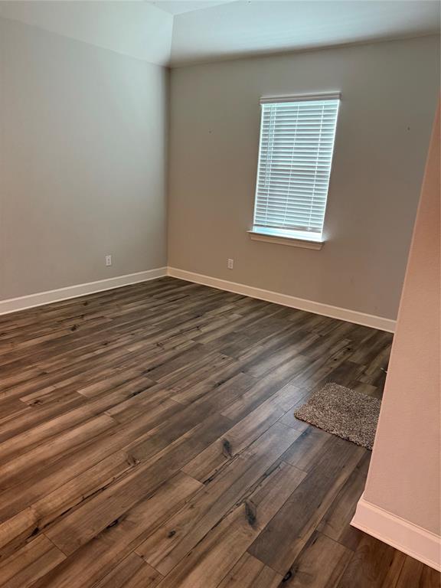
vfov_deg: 71.6
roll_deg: -4.3
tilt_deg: -15.0
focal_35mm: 24
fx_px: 408
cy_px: 294
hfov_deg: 56.8
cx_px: 220
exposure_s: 1/60
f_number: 1.78
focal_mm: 6.76
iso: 250
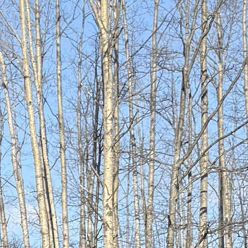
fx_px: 1532
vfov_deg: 8.6
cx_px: -34
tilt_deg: -2.6
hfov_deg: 9.2
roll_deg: -0.7
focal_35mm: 189
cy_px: 560
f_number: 1.78
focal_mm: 6.76
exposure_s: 1/2611
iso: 80
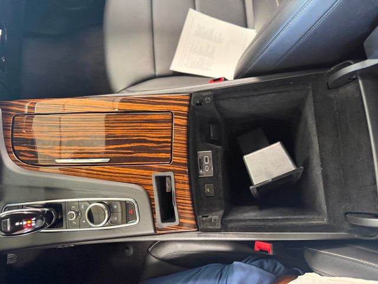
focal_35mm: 24
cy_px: 142
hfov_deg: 71.6
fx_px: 262
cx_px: 189
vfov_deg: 56.8
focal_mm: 6.76
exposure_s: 1/40
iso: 800
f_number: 1.78
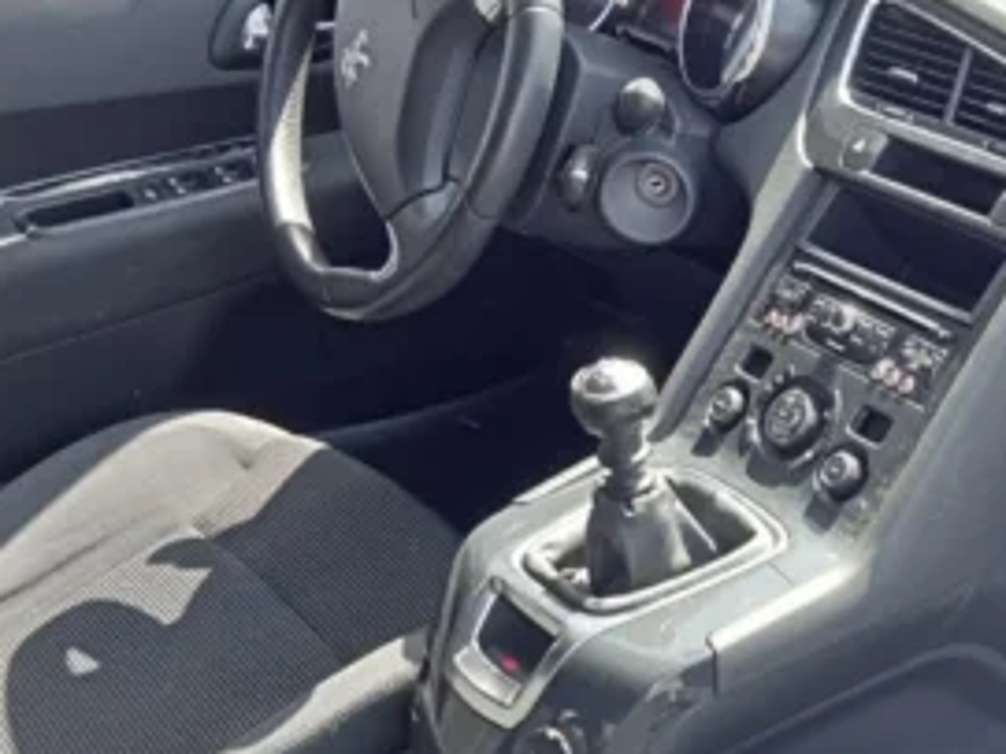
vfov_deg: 23.4
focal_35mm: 62
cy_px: 557
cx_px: 883
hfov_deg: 30.0
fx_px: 1801
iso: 100
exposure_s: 1/102
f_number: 2.2
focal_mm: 3.46
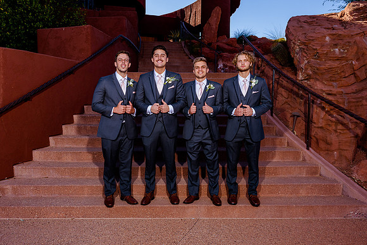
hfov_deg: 63.4
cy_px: 114
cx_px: 161
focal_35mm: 29
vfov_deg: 45.0
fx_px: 296
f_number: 8
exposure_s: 1/160
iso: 200
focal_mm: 24
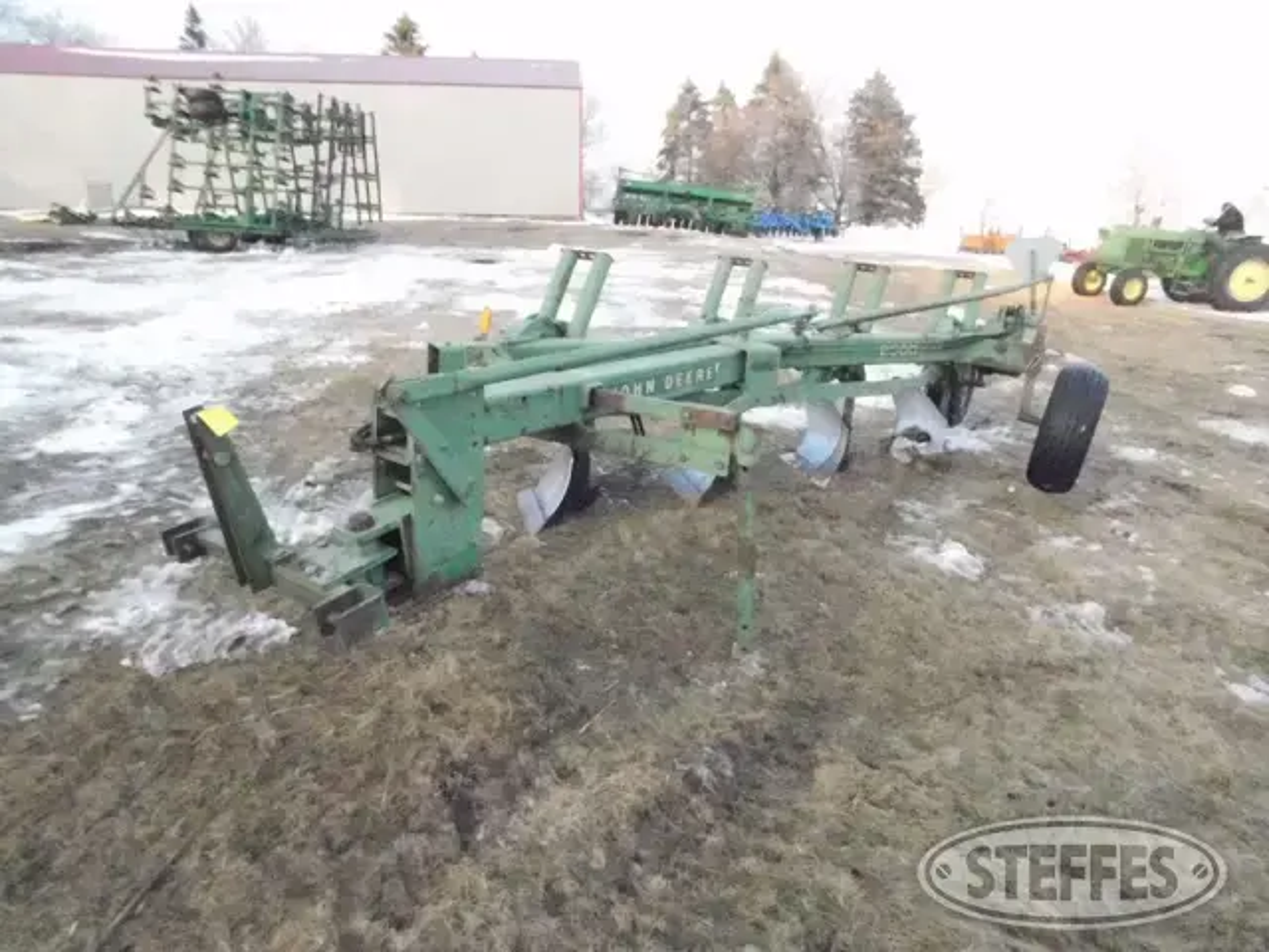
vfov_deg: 58.9
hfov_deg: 73.9
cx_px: 634
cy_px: 476
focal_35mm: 23
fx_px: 843
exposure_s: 1/1250
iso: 6400
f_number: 6
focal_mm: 4
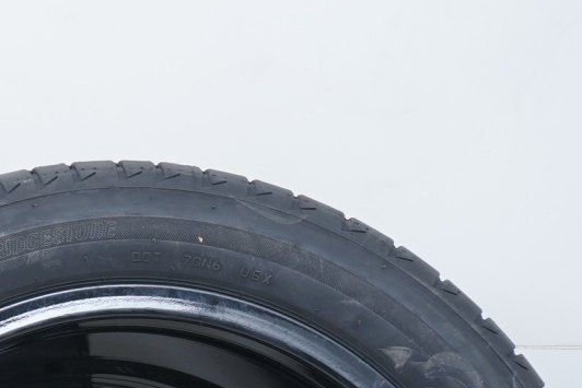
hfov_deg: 12.3
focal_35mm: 155
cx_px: -403
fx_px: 2506
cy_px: 512
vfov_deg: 8.7
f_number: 7.1
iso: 250
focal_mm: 43
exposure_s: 1/125
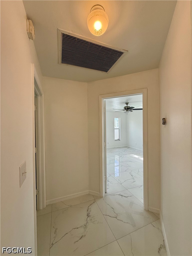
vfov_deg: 102.1
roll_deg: +0.7
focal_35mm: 14
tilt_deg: +0.4
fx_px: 104
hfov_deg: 85.7
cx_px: 96
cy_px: 128
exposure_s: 1/120
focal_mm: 2.22
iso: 64
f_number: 2.2
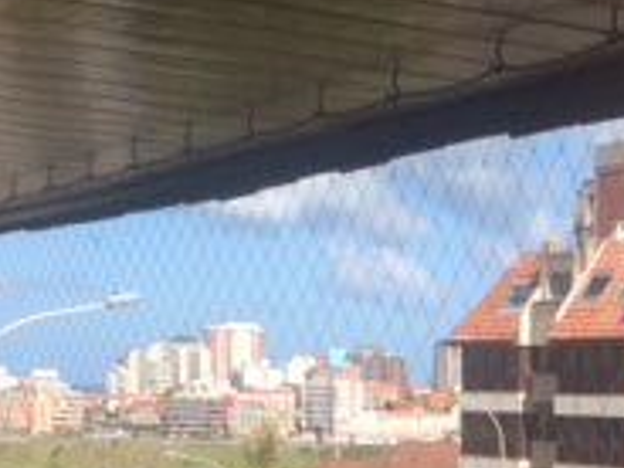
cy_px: 651
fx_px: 1821
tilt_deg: -10.6
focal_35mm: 101
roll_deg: -1.5
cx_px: 644
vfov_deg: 13.9
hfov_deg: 18.8
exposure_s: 1/2160
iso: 32
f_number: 2.2
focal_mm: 4.15
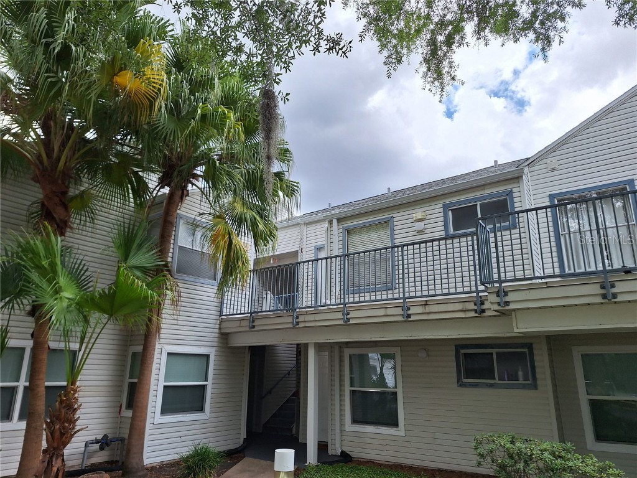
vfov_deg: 58.9
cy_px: 239
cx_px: 318
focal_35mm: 23
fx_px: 423
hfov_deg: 73.9
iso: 40
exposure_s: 1/1004
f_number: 1.8
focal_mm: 5.54
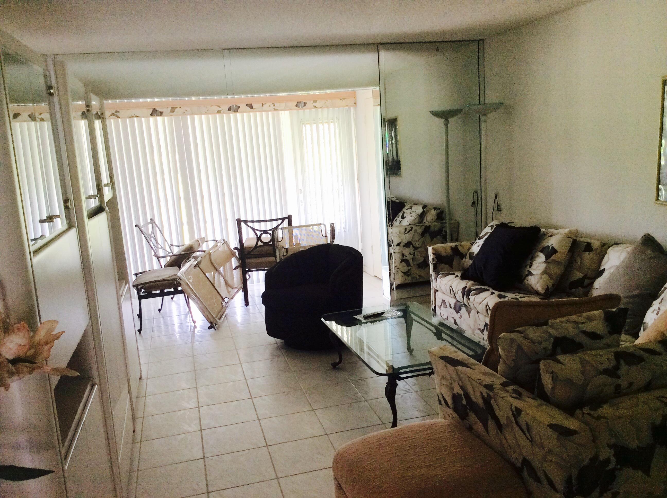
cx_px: 334
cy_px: 249
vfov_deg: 42.8
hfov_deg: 55.4
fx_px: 635
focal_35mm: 33
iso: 64
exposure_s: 1/24
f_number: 2.4
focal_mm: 3.3
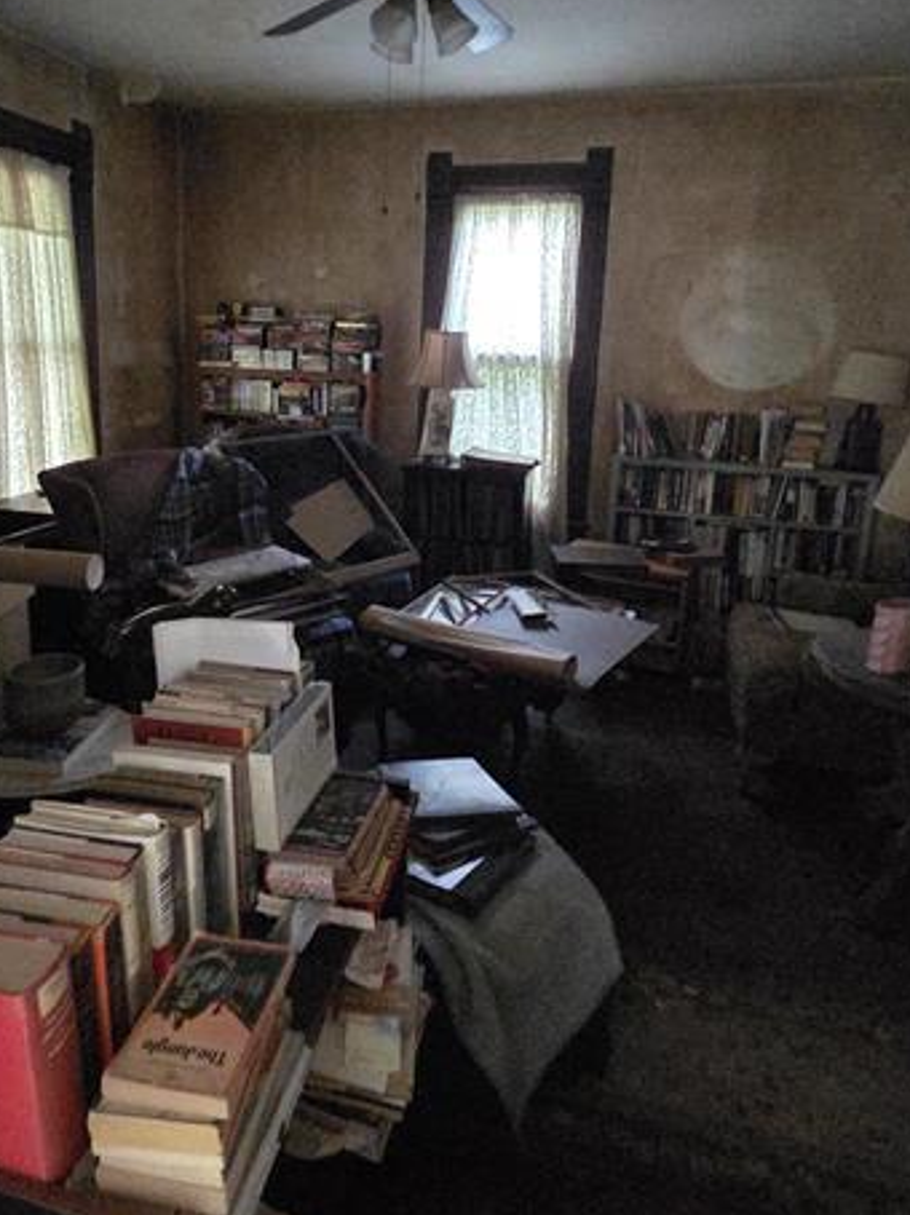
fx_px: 772
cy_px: 514
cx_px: 367
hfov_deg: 60.6
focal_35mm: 22
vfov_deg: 75.9
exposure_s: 1/24
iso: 2500
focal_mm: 2.2
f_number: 2.2
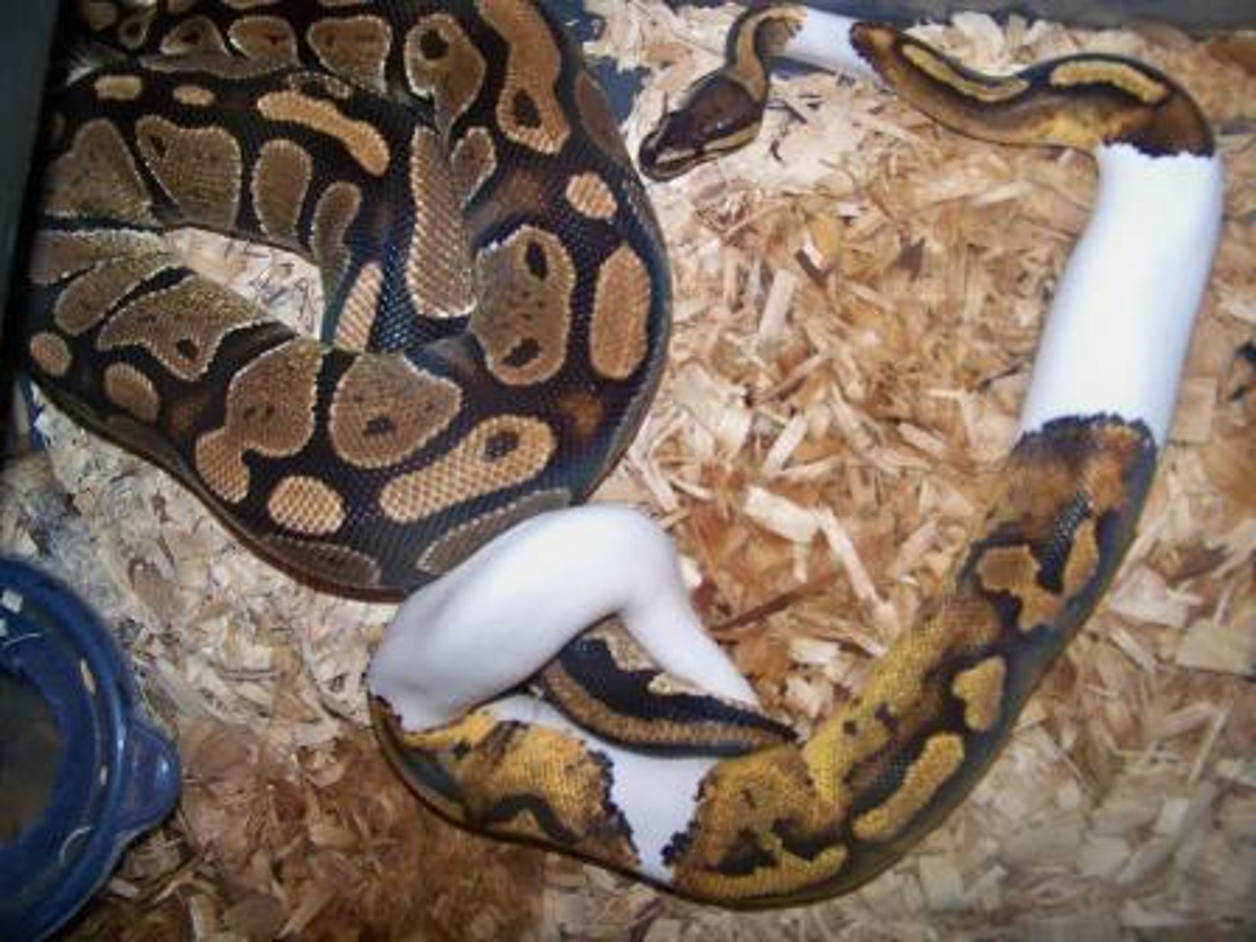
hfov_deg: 55.4
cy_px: 471
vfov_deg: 42.9
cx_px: 628
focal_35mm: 33
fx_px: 1197
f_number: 2.8
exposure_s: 1/30
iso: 200
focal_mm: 5.85
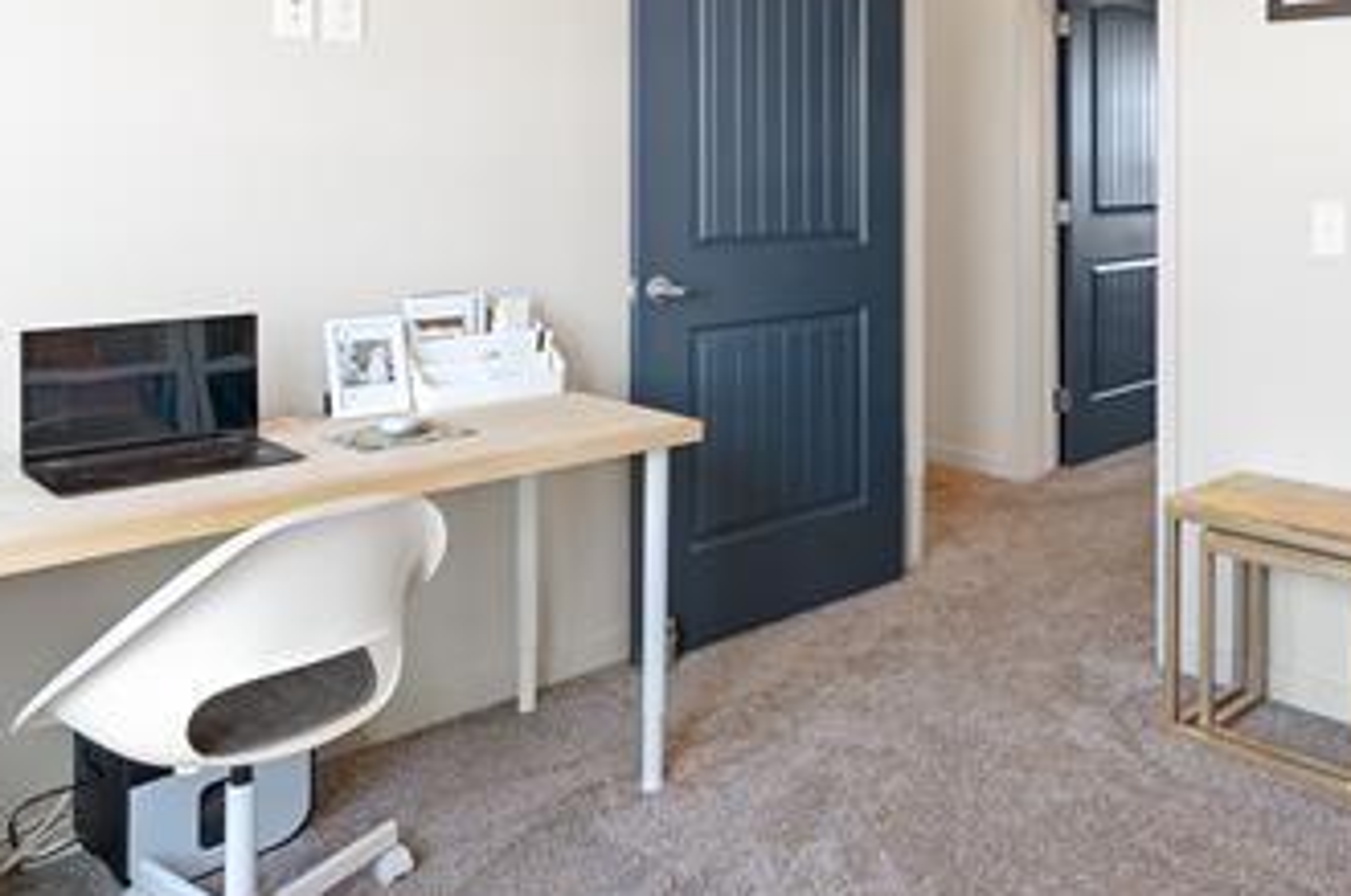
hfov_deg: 55.6
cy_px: 176
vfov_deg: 38.3
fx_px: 1237
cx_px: 946
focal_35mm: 33
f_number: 8
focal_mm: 17
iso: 400
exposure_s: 1/4
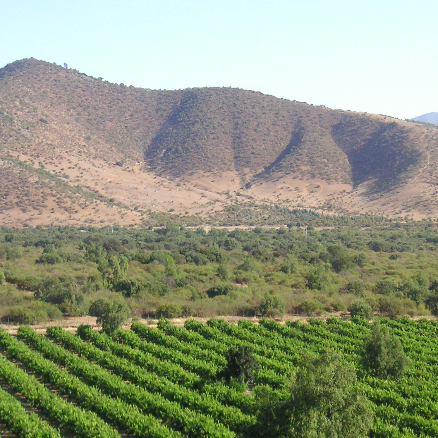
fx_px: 1059
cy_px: 311
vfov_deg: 23.2
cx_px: 278
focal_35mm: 74
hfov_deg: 23.3
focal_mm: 6.1
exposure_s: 1/750
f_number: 2.8
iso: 160
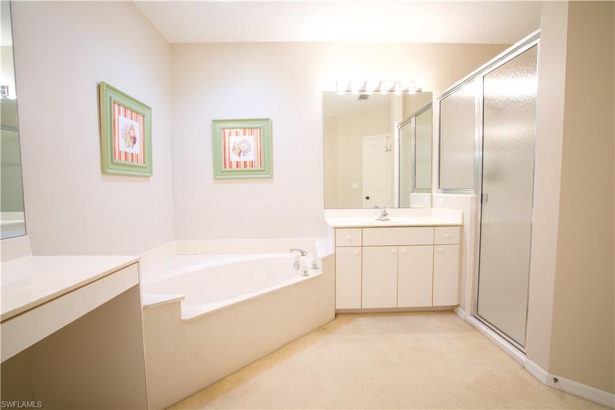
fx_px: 273
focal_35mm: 16
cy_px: 205
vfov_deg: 73.7
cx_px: 308
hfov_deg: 96.8
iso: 100
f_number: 8
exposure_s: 1.3
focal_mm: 16
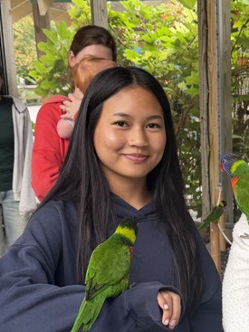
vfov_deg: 28.9
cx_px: 201
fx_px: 643
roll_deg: +1.0
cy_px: 211
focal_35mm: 67
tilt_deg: -12.8
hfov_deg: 21.6
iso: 80
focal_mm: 6.76
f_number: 1.78
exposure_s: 1/121
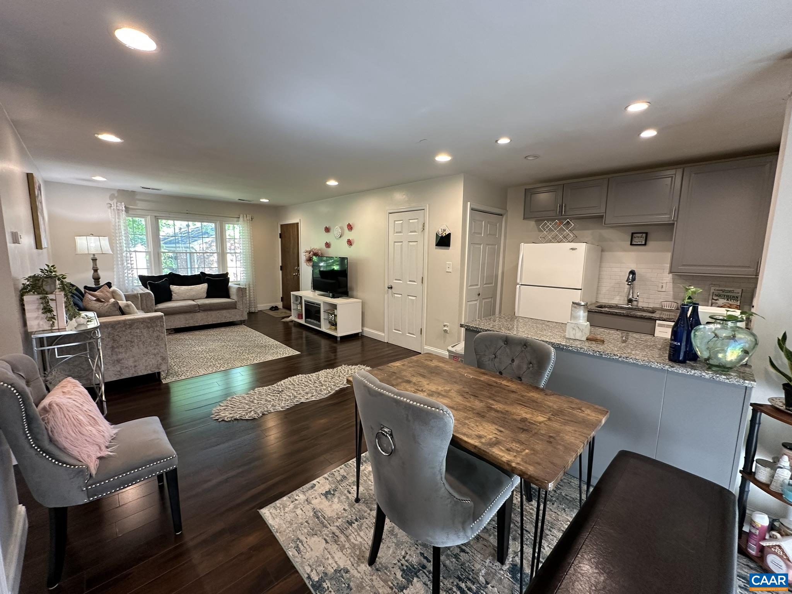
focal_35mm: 14
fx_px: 320
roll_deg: -1.7
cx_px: 396
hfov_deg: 102.1
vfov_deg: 85.7
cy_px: 297
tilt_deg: -7.3
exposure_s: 1/60
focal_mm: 2.22
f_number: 2.2
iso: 200
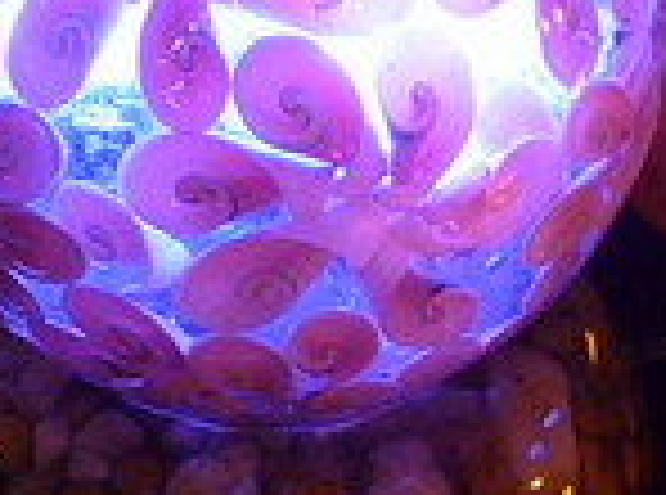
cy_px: 126
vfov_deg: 17.6
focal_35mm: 83
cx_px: 261
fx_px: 1592
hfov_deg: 23.6
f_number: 2.8
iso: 80
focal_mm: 5.8
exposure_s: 1/60
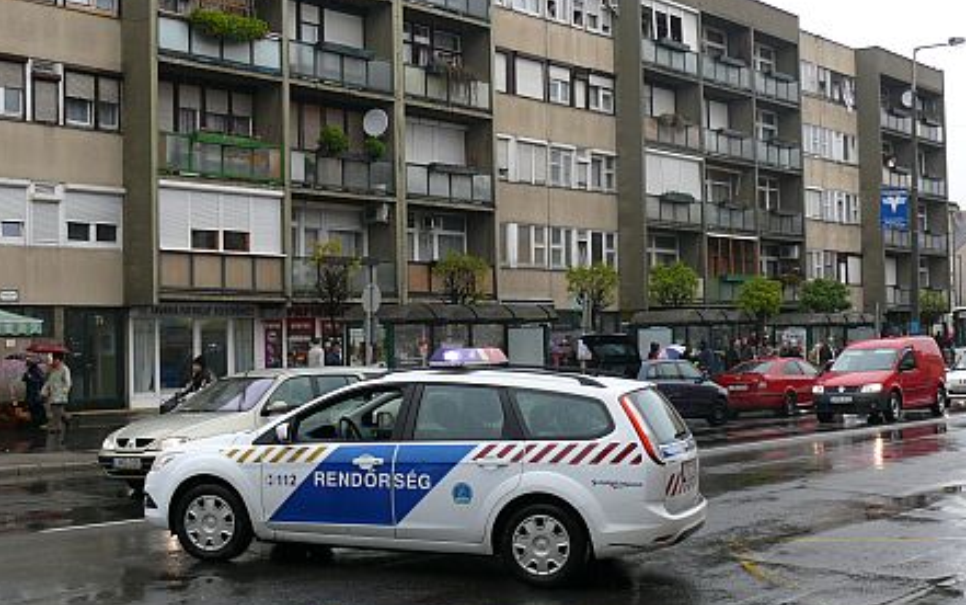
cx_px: 484
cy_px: 302
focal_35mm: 53
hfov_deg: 38.2
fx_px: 1396
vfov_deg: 24.4
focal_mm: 9
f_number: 3.6
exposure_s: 1/100
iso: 100
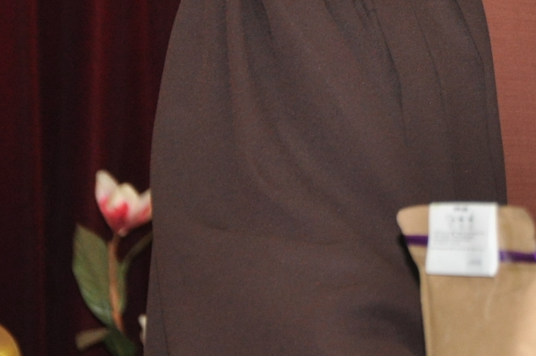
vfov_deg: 4.0
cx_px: 669
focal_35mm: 339
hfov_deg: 6.0
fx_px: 5041
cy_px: -119
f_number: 5.3
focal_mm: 80
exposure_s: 1/60
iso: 800
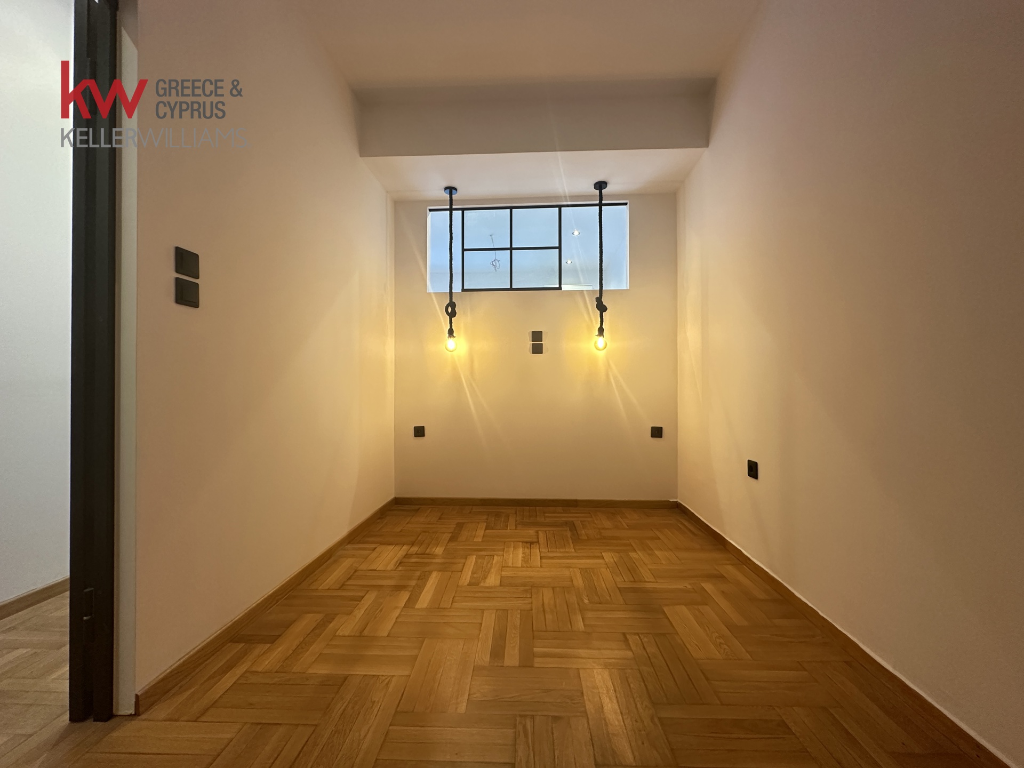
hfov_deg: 102.1
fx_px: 414
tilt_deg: +0.6
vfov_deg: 85.7
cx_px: 512
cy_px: 384
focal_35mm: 14
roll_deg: +0.4
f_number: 2.2
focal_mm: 2.22
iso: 400
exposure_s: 1/50
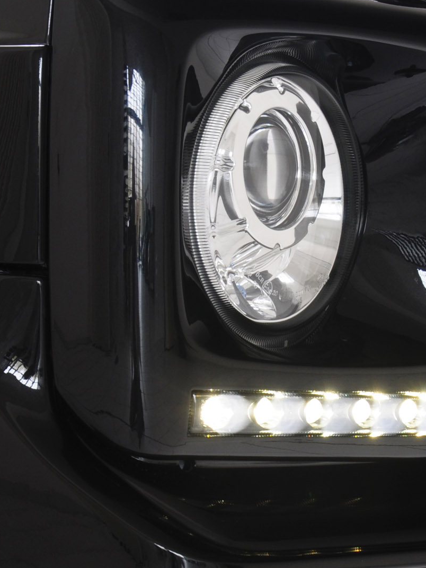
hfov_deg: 11.5
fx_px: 2117
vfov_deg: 15.2
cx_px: 296
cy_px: 428
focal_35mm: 129
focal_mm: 32
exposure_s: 2
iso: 200
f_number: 10
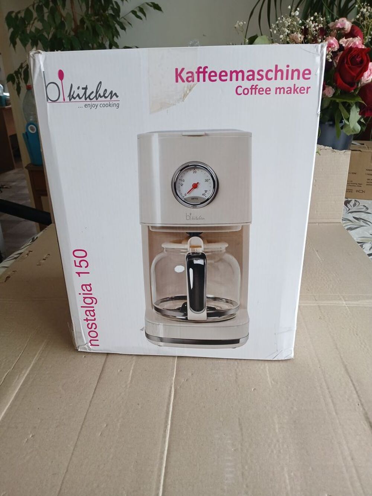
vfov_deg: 67.3
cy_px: 248
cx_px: 186
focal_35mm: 26
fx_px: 372
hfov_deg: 53.1
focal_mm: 3.98
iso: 64
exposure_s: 1/50
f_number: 1.8
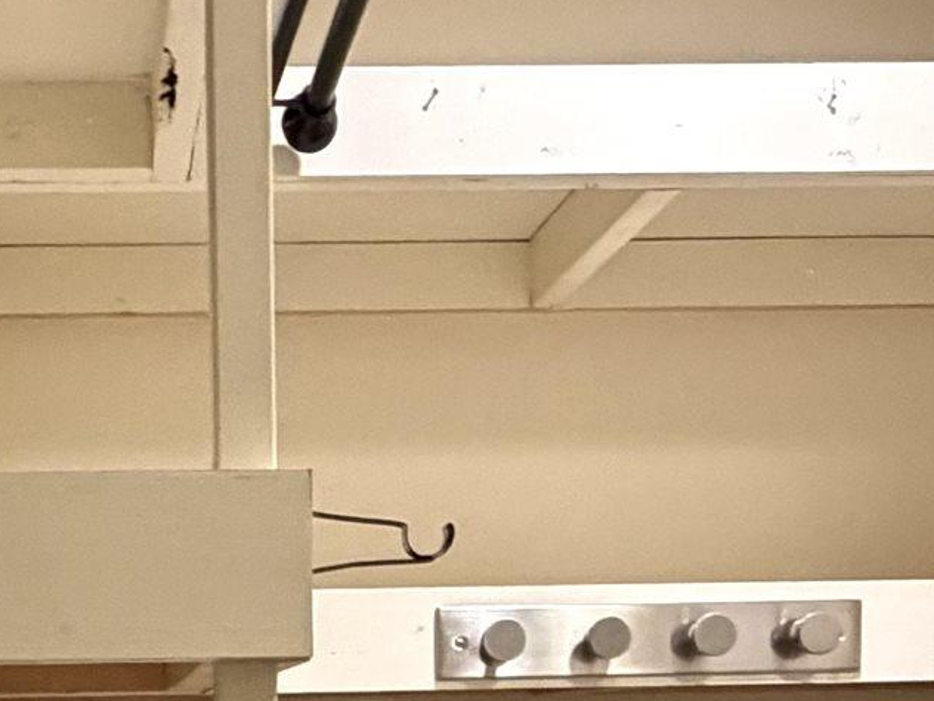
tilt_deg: -7.0
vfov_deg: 19.6
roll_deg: +2.1
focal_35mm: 68
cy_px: 963
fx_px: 1835
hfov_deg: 28.0
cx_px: 194
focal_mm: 2.22
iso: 640
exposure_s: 1/60
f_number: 2.2
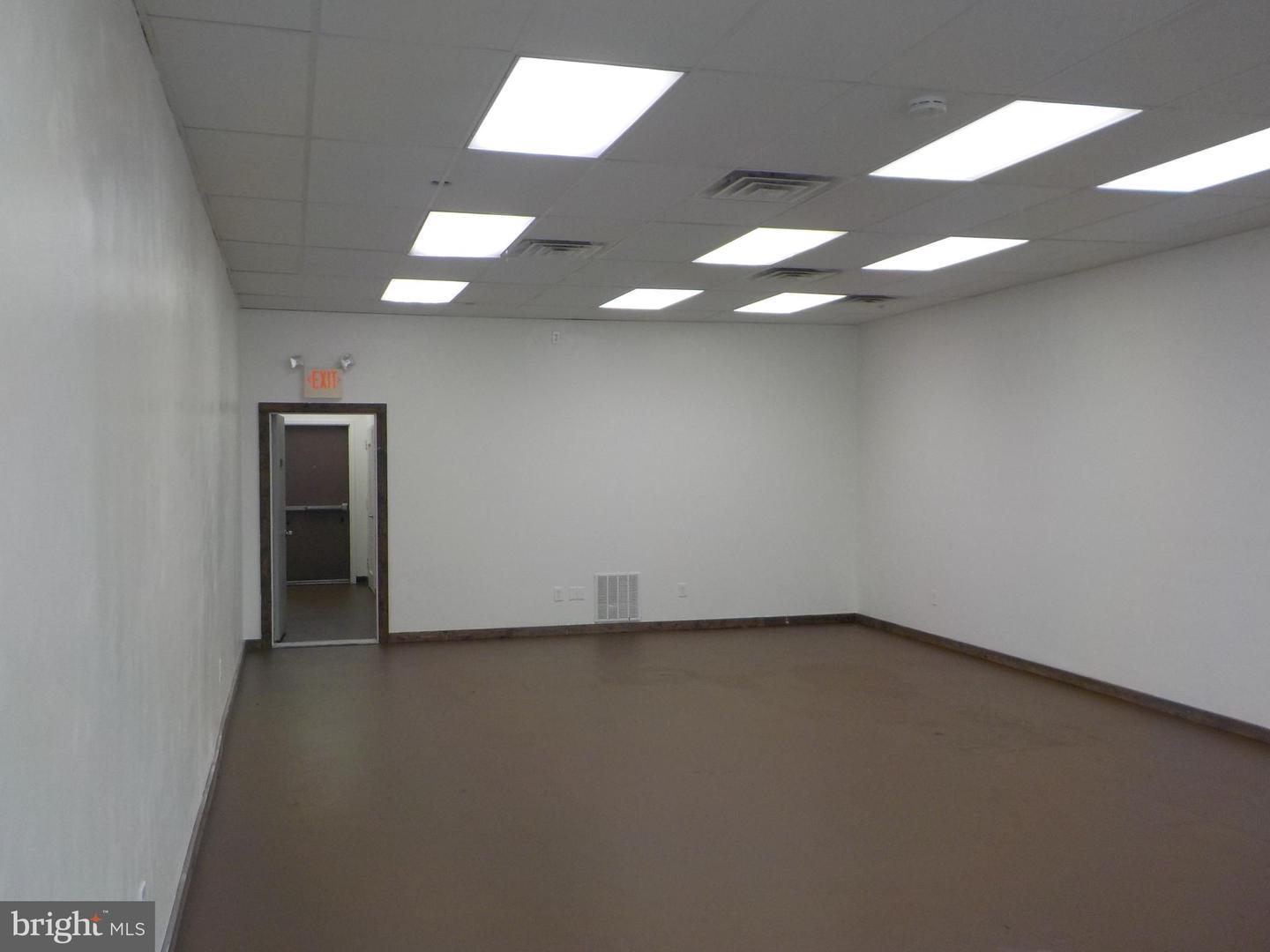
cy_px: 476
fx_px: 1101
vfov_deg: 46.8
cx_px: 635
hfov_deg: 60.0
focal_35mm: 30
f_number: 3.3
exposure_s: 1/80
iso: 125
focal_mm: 4.1
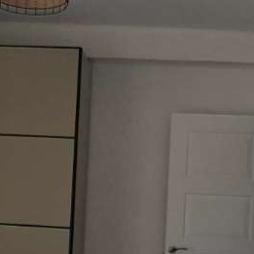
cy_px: 189
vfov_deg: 25.8
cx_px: 105
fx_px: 548
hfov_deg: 26.1
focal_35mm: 66
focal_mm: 1.74
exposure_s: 1/149
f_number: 2.2
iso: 40
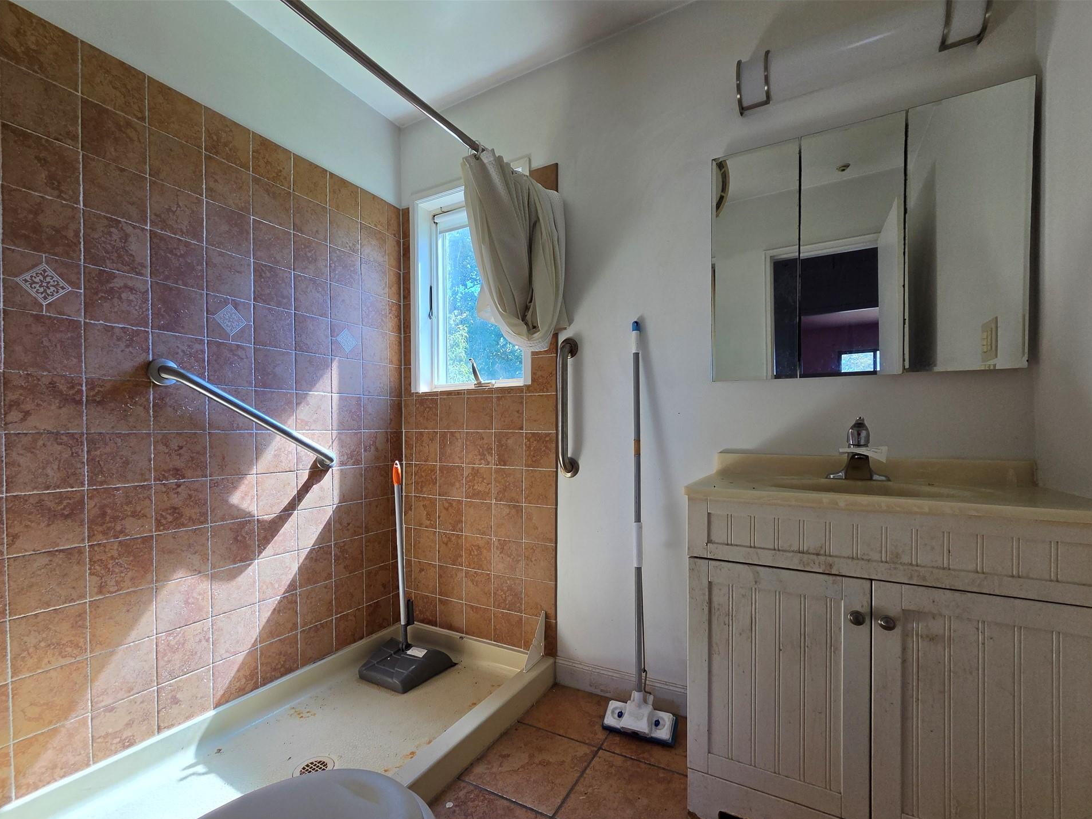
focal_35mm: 14
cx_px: 537
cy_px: 441
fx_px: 442
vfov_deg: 85.5
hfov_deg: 102.1
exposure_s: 1/243
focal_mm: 2.2
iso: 100
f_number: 2.2
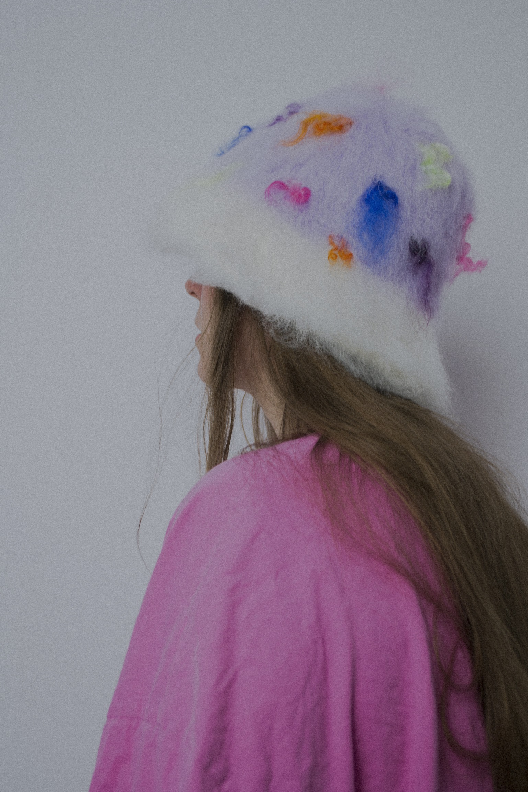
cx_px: 264
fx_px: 1056
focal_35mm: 48
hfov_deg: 28.1
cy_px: 396
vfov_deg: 41.1
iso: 125
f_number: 4.8
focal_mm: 32
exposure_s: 1/40
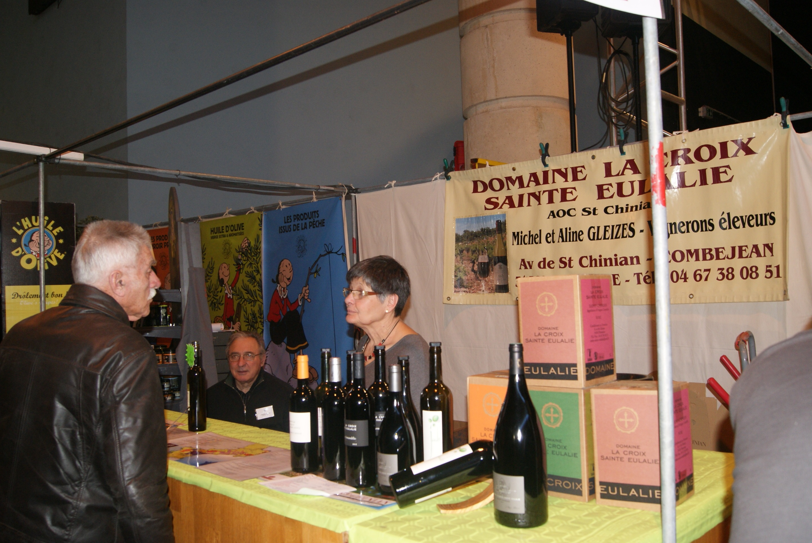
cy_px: 272
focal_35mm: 30
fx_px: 677
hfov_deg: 61.9
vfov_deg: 43.7
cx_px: 406
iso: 400
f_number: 5.6
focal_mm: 20
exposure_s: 1/60
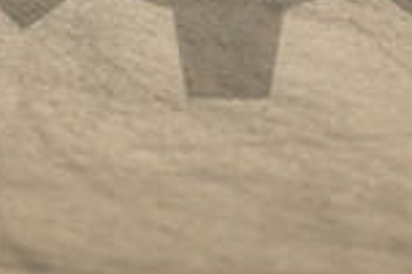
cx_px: 228
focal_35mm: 1607
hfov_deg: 1.3
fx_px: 18371
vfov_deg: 0.9
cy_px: -232
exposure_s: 1/2500
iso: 320
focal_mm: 280
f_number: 2.8
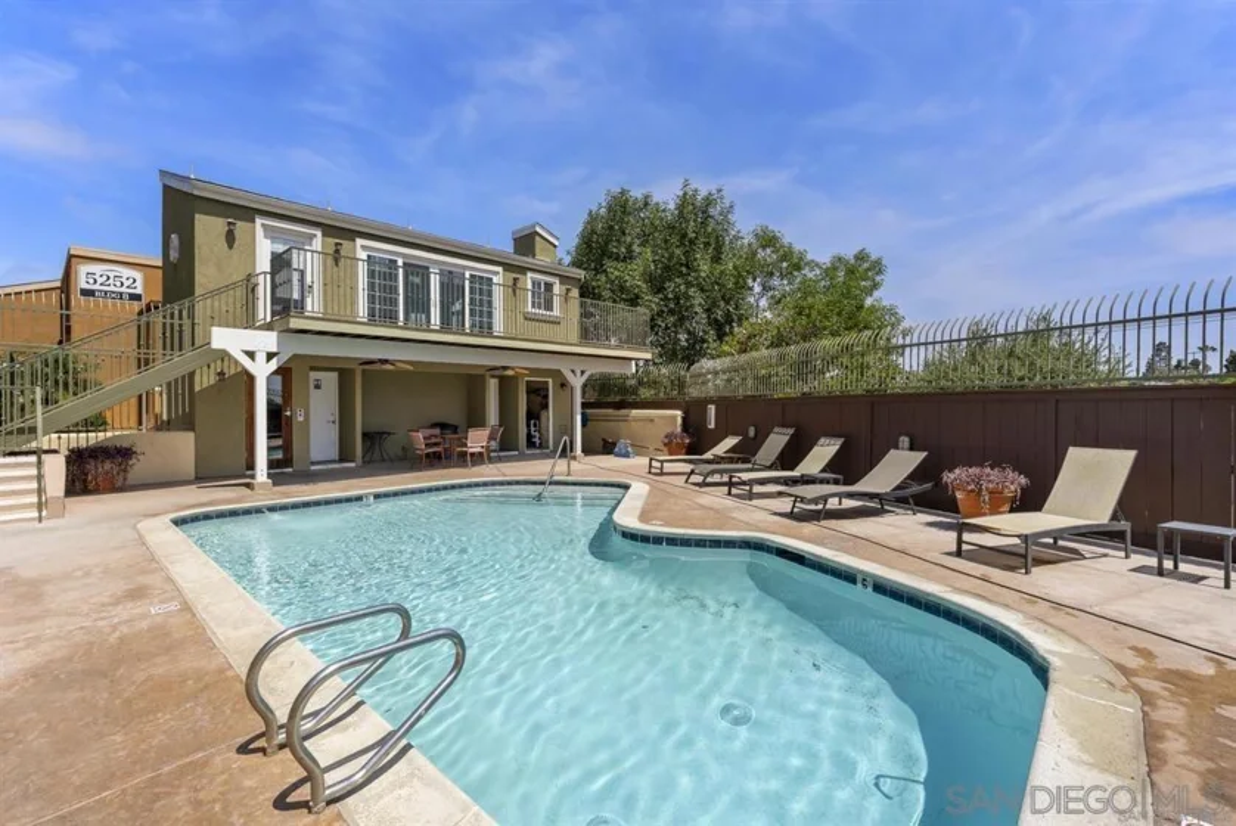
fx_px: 550
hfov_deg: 96.7
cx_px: 618
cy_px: 413
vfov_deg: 73.8
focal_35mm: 16
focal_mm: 16
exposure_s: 1/800
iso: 500
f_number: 8
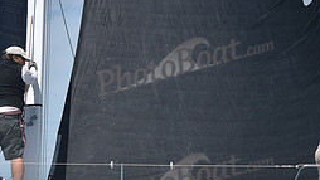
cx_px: 340
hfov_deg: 6.4
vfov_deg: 3.6
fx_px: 2843
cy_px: 227
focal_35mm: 335
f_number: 11
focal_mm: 140
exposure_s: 1/800
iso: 250
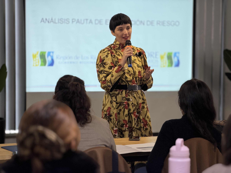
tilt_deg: -3.9
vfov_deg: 14.8
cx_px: 116
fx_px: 667
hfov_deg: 19.6
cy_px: 86
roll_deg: -0.2
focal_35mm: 100
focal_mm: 16.89
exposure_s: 1/100
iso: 80
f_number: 2.8
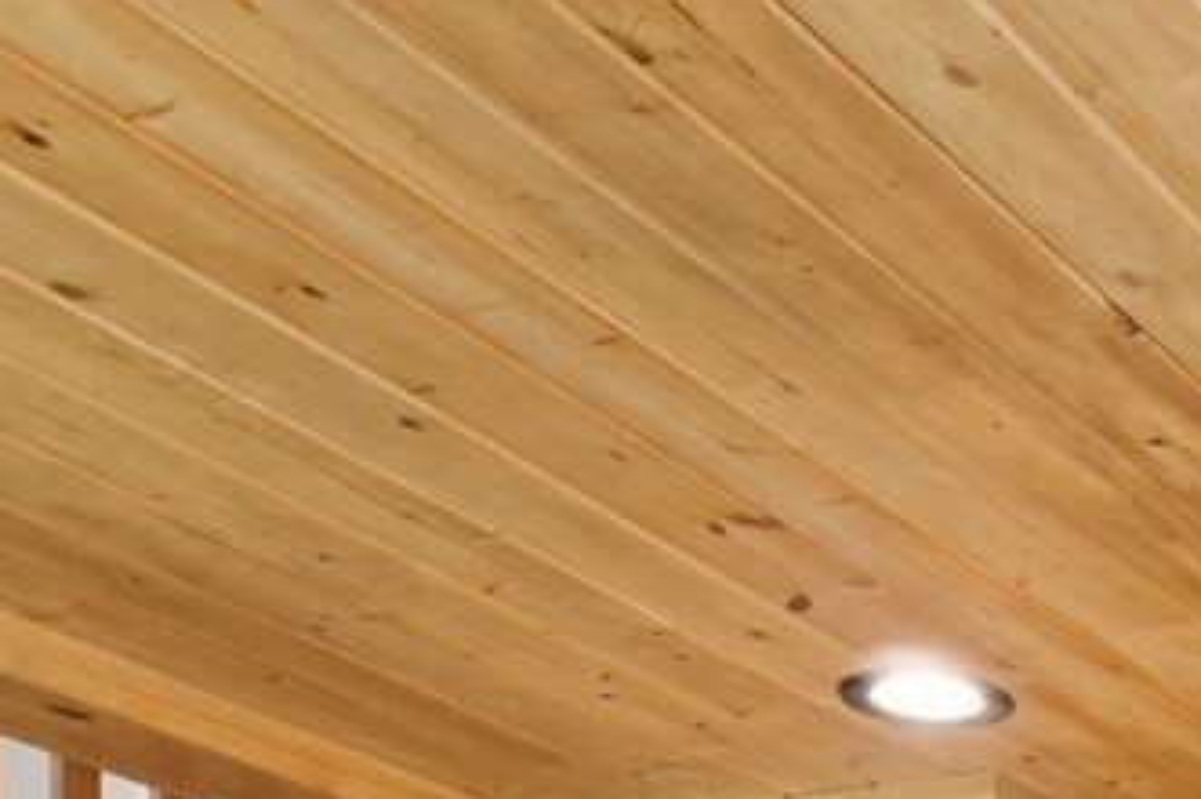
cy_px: 1672
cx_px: 1685
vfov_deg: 14.3
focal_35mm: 77
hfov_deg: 22.6
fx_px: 2566
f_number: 8
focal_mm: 10
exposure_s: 1/1.25
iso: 125
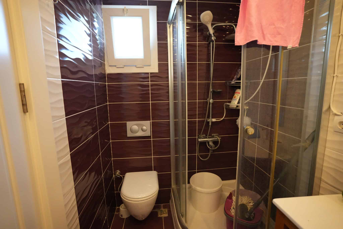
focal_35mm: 17
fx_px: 162
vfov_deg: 70.4
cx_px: 172
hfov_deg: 93.3
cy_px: 114
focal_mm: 17
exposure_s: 1/160
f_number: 2.8
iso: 5000
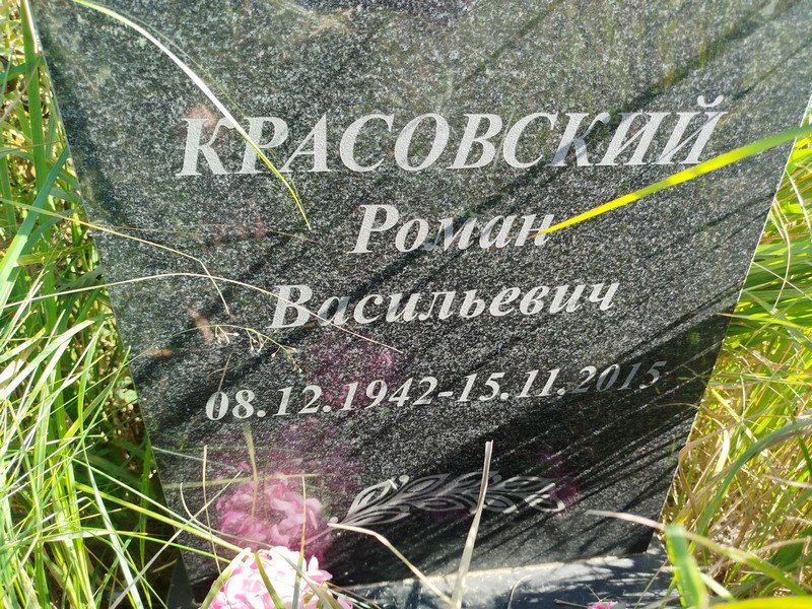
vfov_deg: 56.8
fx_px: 563
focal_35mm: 24
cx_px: 406
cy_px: 304
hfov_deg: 71.6
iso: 50
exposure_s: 1/163
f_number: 1.7
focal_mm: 5.31
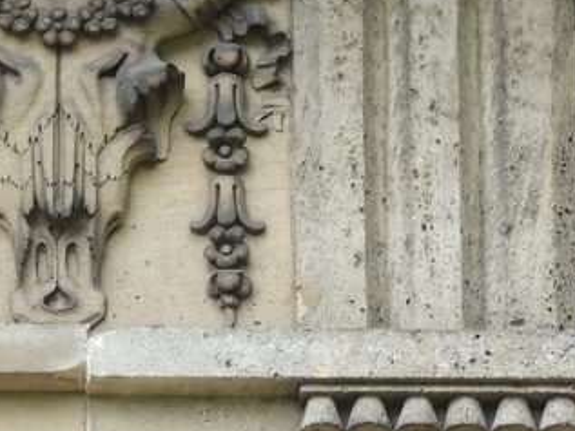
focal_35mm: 821
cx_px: 131
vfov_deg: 1.8
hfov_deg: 2.4
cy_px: 96
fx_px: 13643
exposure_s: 1/500
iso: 400
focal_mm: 57.9
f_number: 4.8
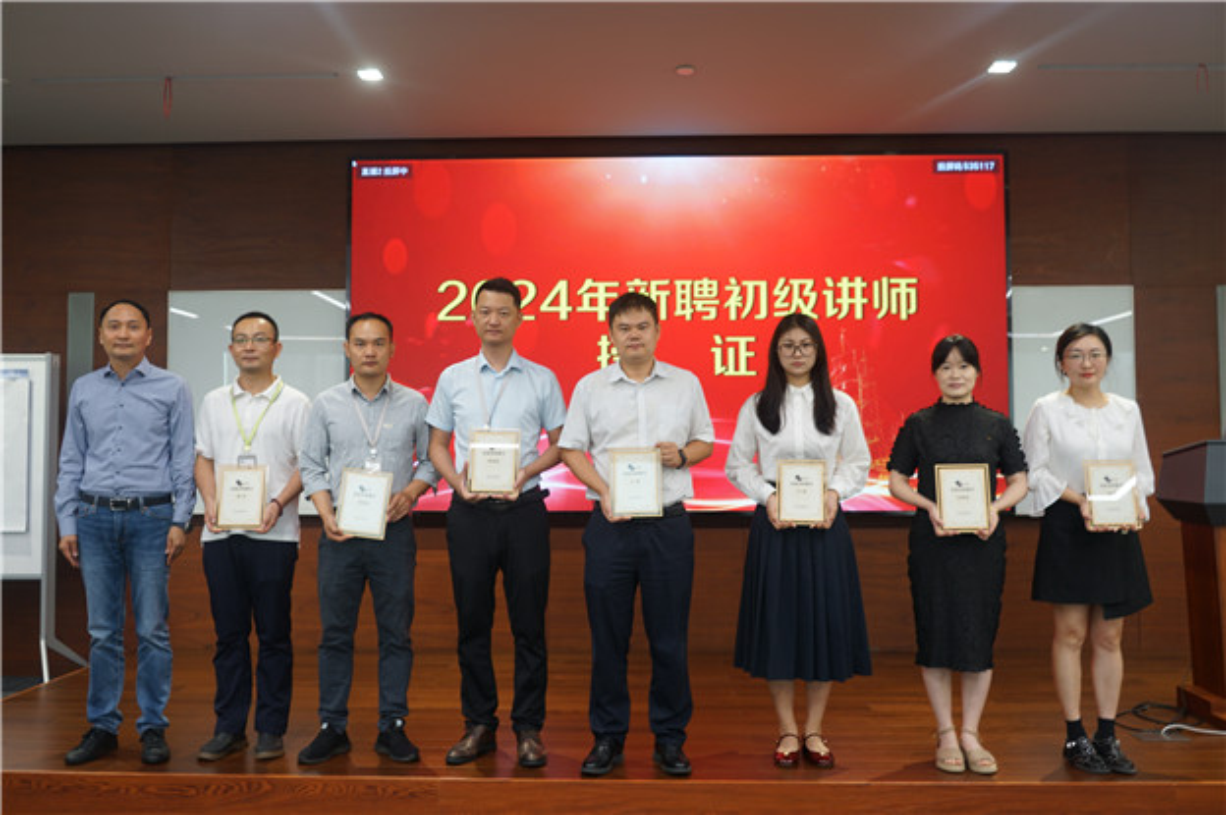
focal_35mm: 30
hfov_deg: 62.0
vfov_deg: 43.5
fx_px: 1021
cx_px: 613
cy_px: 408
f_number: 3.5
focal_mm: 30
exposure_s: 1/15
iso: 160
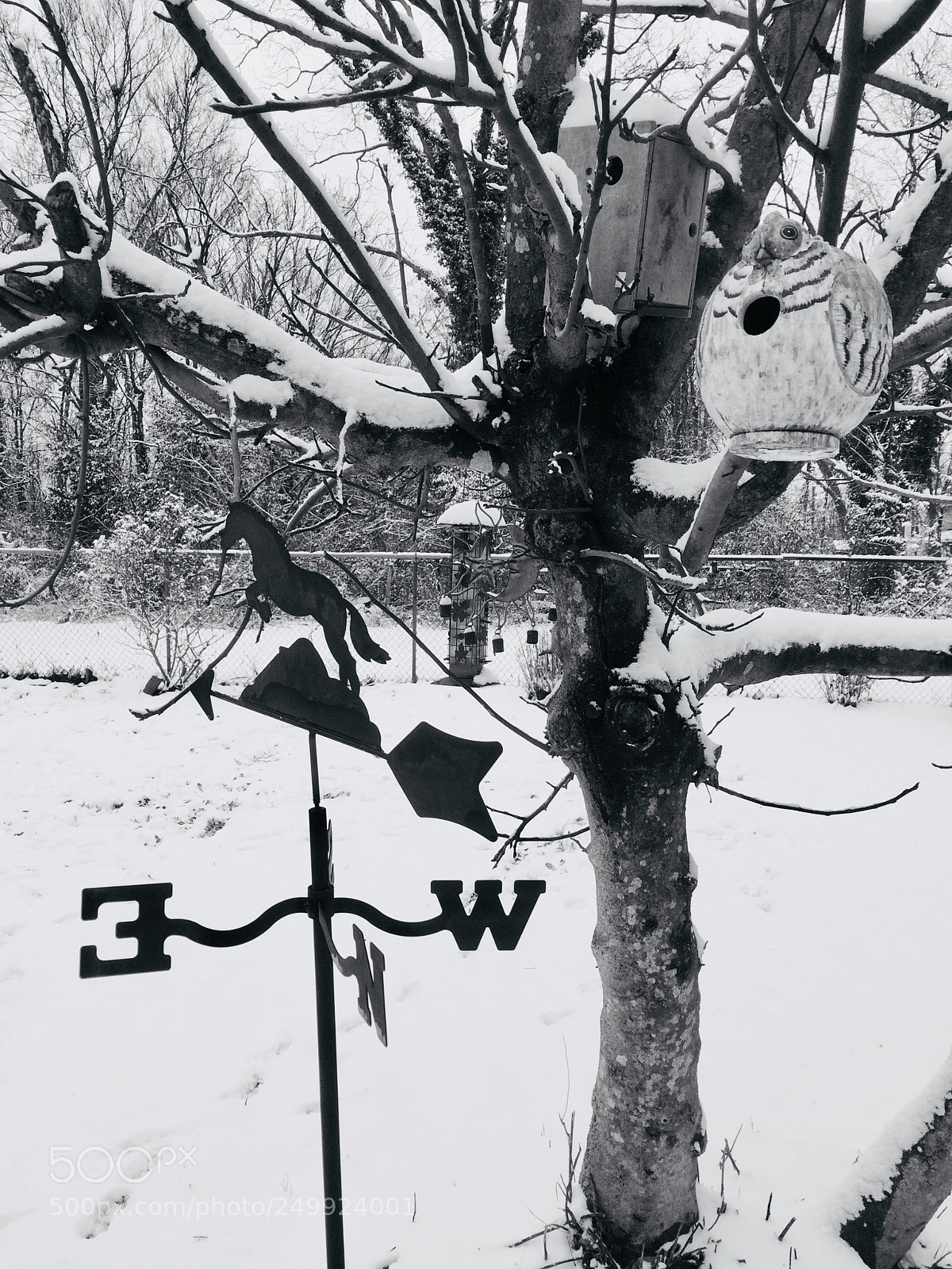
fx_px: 1063
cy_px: 634
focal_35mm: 29
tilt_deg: -5.0
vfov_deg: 61.7
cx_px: 476
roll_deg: +0.1
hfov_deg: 48.2
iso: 32
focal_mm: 4.15
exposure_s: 1/586
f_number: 2.2
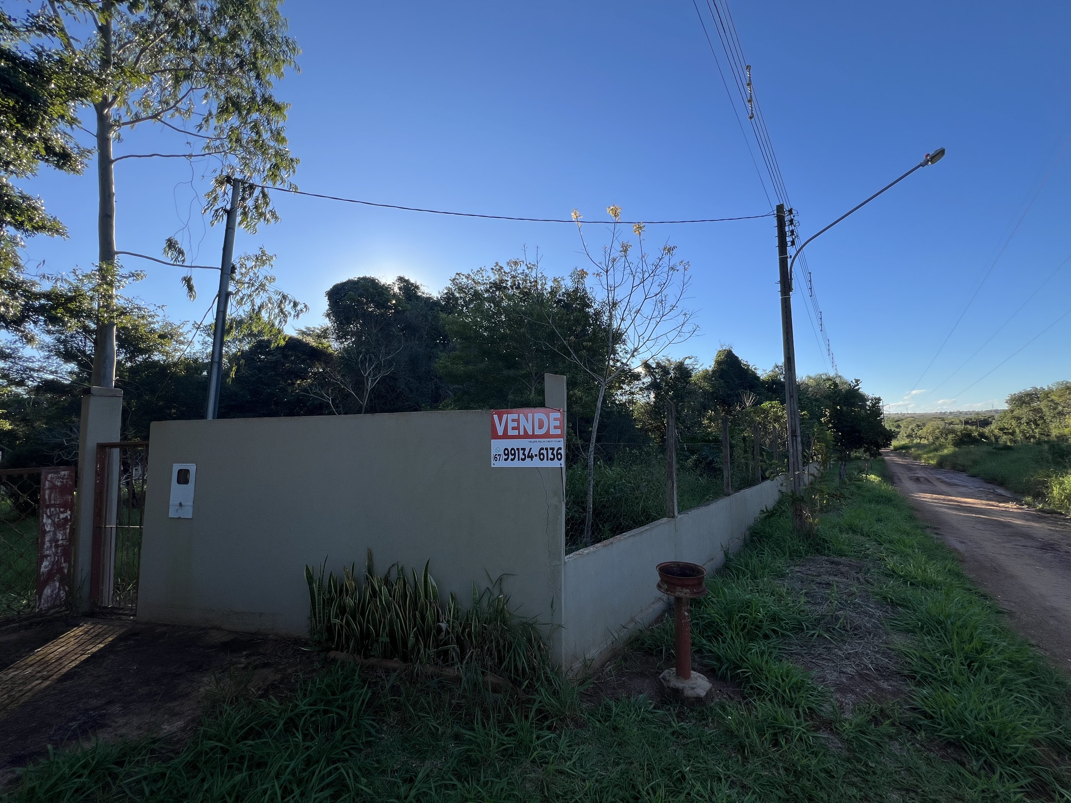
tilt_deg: +2.2
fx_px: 402
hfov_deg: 106.2
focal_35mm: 13
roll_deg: +1.7
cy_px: 402
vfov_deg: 89.9
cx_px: 536
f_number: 1.8
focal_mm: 1.57
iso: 32
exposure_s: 1/652
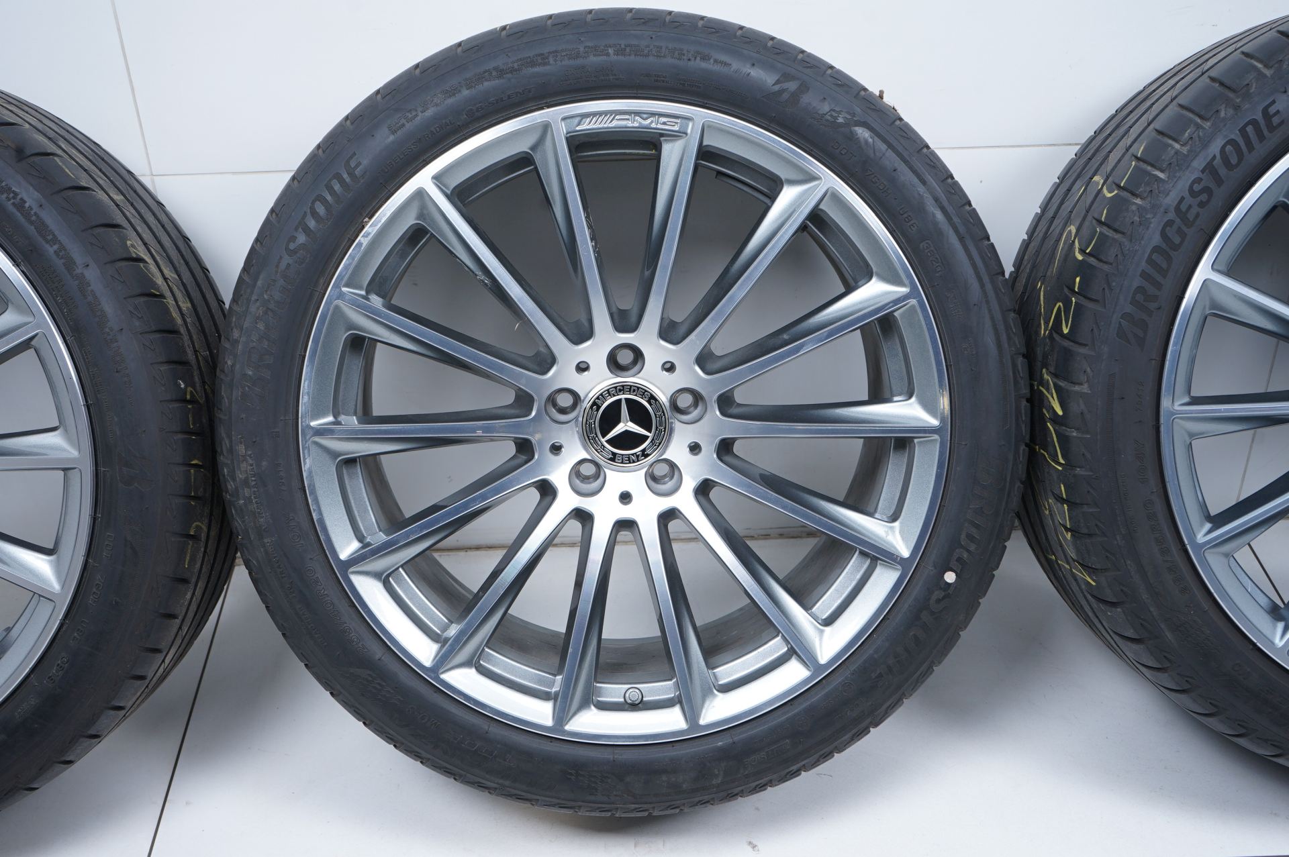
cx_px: 644
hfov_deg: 48.5
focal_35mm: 40
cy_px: 428
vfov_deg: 33.3
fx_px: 1431
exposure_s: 1/125
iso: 250
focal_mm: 40
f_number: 7.1
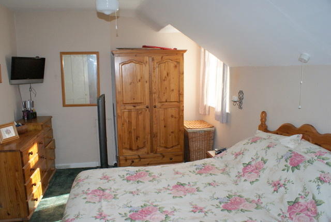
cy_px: 111
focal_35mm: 27
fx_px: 249
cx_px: 166
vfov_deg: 48.1
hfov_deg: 67.3
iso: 500
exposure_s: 1/160
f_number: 7.1
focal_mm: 18
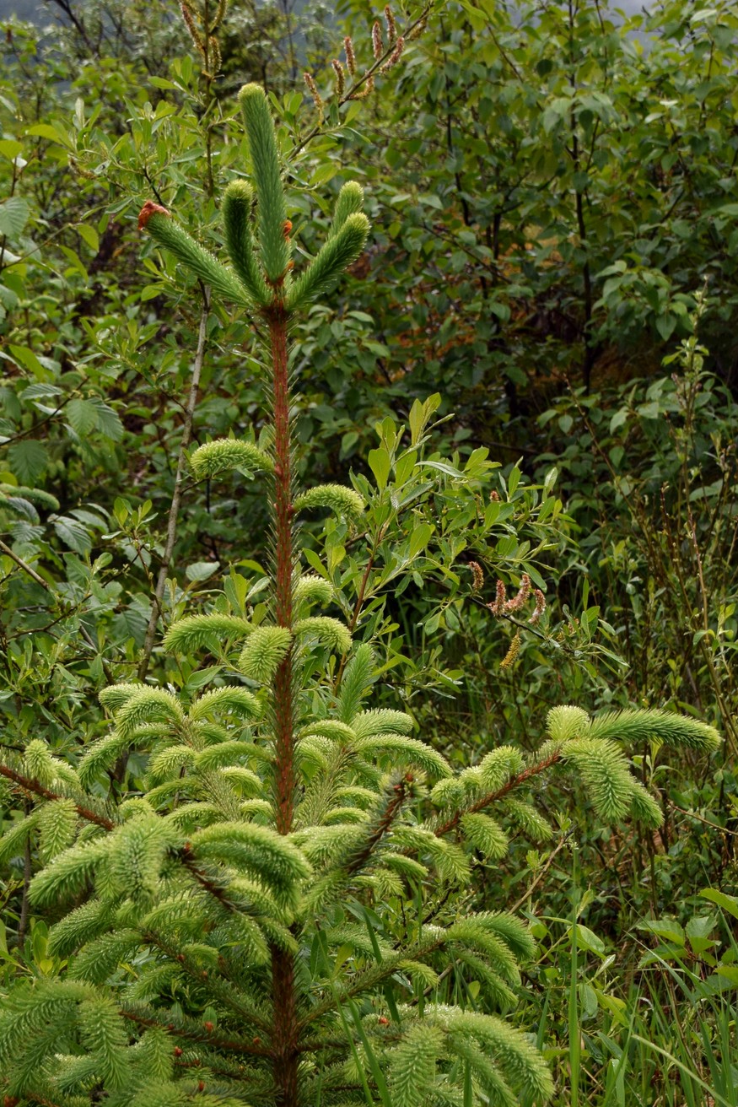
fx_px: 2428
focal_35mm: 79
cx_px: 364
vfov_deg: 25.6
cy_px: 722
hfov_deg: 17.3
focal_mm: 32
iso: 280
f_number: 8
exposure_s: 1/250
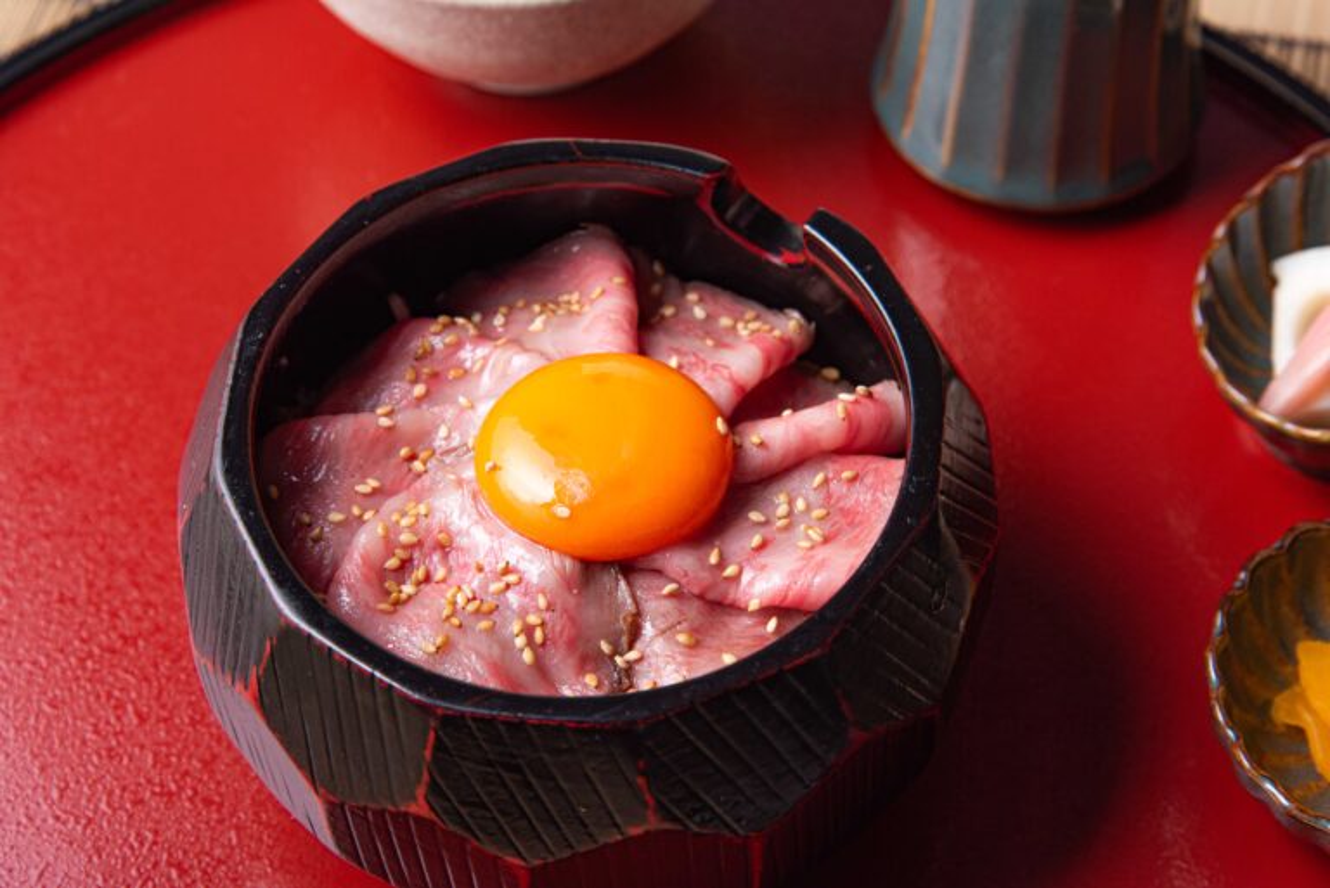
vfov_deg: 16.1
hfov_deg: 23.9
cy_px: 444
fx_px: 3142
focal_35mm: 85
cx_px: 665
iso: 80
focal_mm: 85
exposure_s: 1/160
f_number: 9
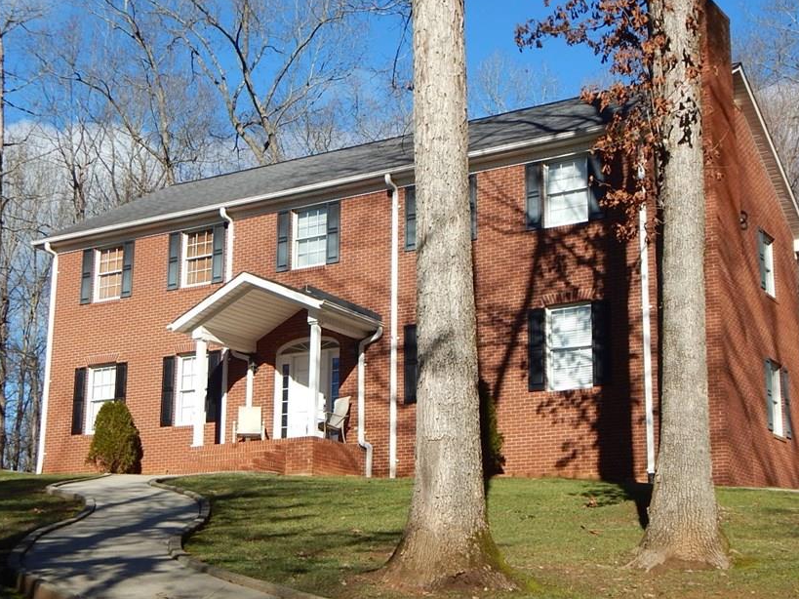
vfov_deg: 24.4
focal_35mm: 60
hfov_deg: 32.2
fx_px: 1385
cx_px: 370
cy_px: 303
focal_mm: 8.6
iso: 125
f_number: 3.7
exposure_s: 1/1250
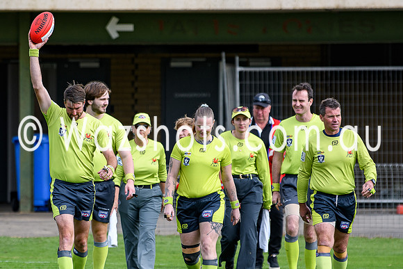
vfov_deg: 2.8
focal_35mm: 498
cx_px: 144
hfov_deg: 4.1
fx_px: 5571
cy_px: 165
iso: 180
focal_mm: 185
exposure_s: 1/1600
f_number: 2.8
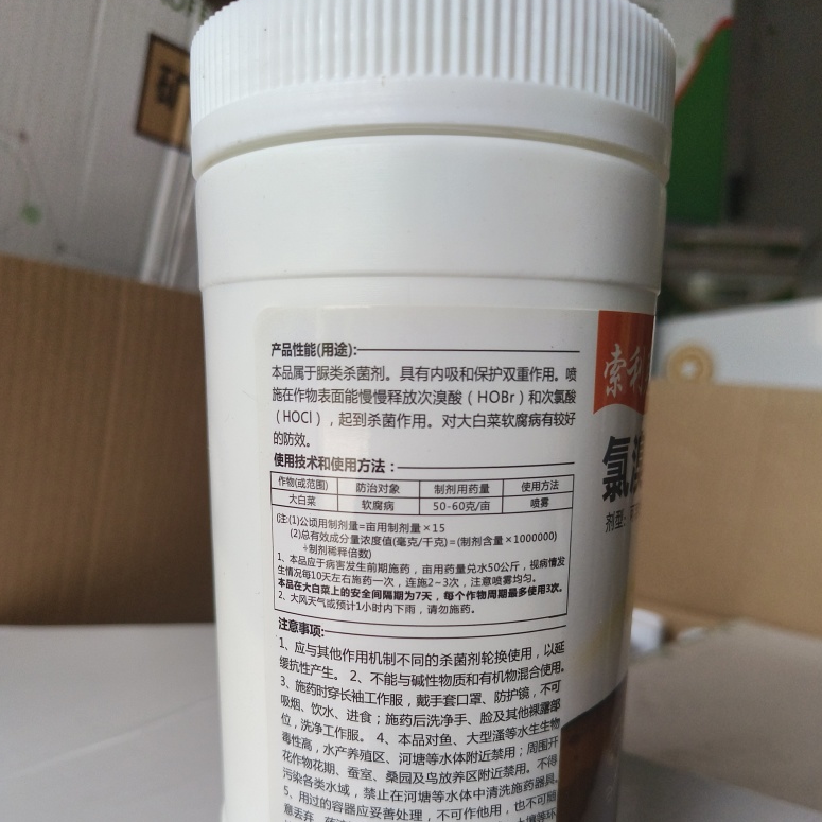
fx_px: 752
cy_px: 535
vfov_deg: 56.3
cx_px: 416
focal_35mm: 28
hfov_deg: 57.3
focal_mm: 5.56
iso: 367
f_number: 1.88
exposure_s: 1/120
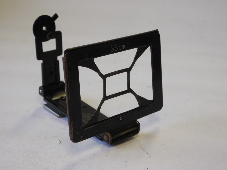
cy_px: 85
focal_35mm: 68
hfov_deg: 28.6
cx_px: 114
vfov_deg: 21.6
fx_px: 446
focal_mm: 34
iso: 400
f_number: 10
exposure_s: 1/25
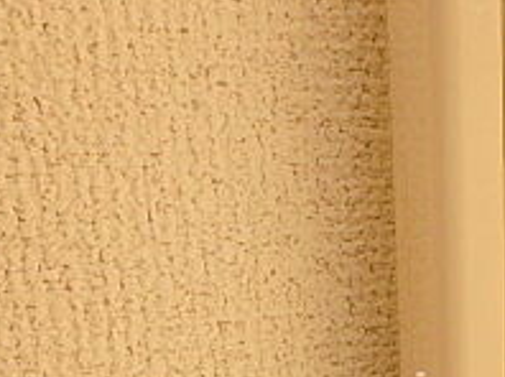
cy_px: 402
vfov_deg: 20.7
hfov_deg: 26.0
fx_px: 991
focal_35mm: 68
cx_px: 579
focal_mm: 3.7
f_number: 3.5
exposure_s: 1/80
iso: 125
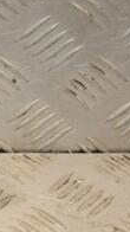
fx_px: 1479
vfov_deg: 9.0
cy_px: 128
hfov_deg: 4.9
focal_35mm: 241
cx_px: -182
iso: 800
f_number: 5.6
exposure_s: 1/200
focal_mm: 50
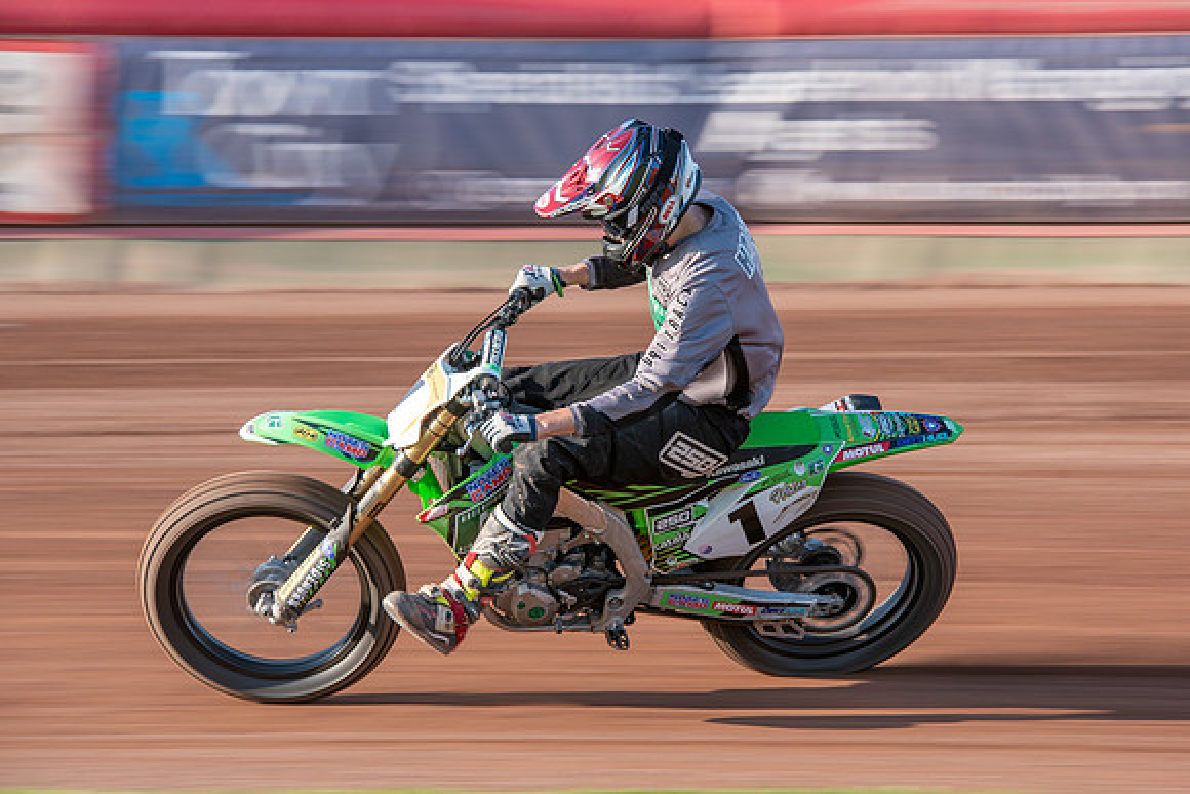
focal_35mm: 202
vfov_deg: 6.8
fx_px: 6680
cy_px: 386
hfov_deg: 10.2
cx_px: 669
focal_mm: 175
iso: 140
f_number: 8
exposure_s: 1/100
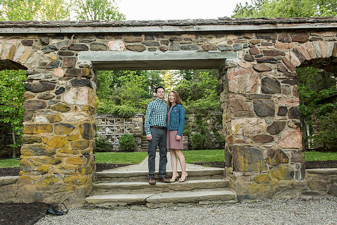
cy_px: 113
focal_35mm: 25
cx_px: 165
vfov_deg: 51.6
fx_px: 232
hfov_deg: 71.9
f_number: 4
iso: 800
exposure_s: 1/160
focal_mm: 24
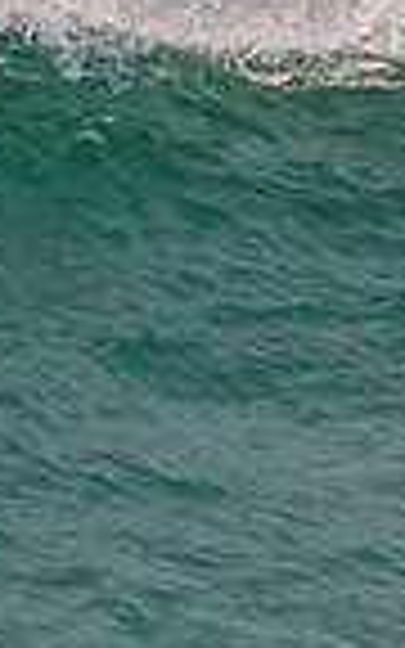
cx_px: -634
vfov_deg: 0.6
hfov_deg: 0.4
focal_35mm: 3293
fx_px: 58155
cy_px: 169
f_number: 11
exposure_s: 1/2000
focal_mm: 800
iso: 9000
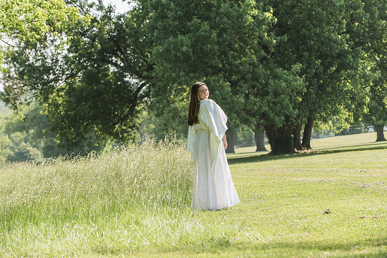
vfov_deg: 10.6
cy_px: 129
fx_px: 1398
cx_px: 194
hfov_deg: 15.8
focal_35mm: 130
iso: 1000
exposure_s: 1/2500
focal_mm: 130
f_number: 6.3
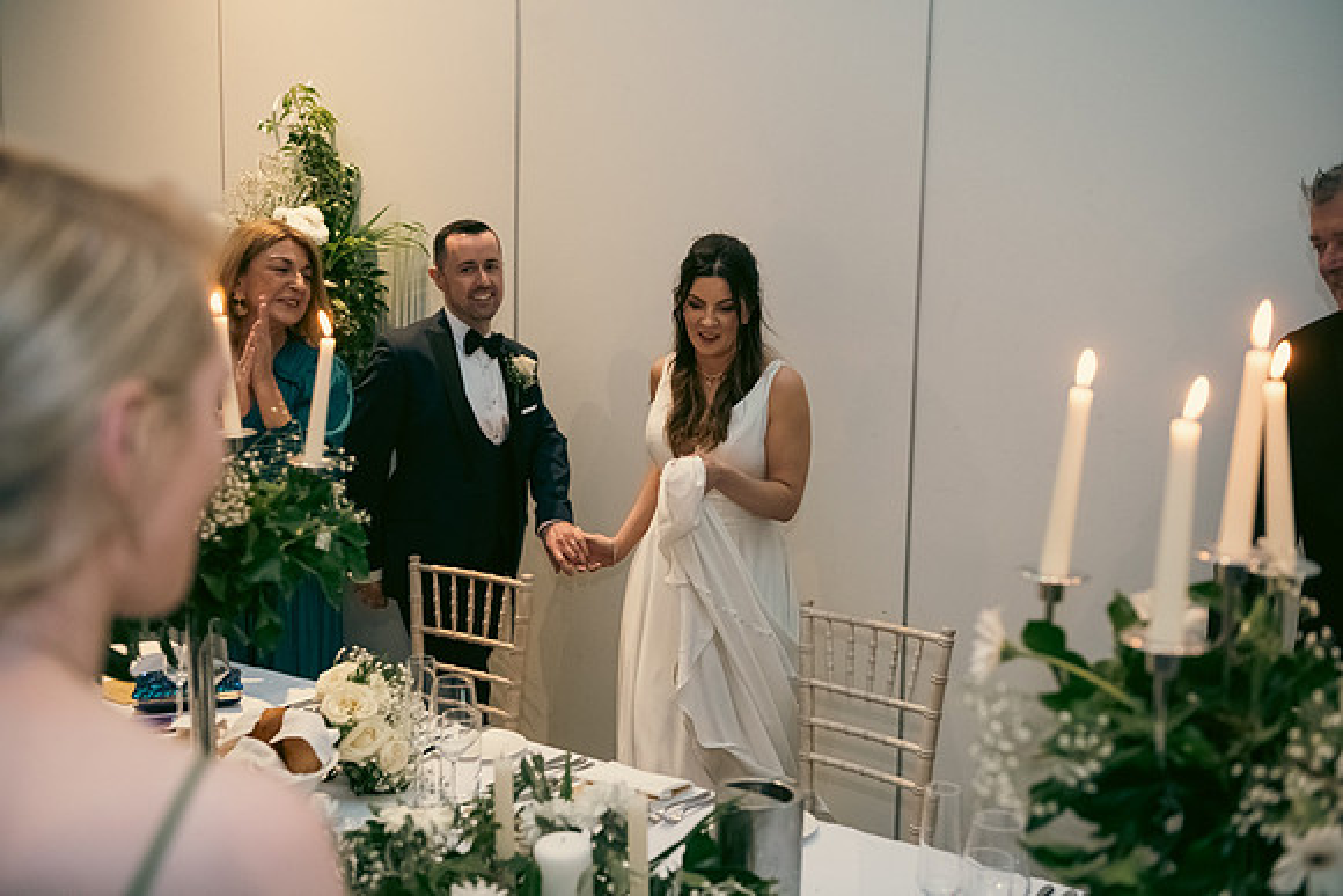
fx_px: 1418
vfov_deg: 35.1
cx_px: 672
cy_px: 448
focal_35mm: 38
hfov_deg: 50.7
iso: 2000
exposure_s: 1/160
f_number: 3.5
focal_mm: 38
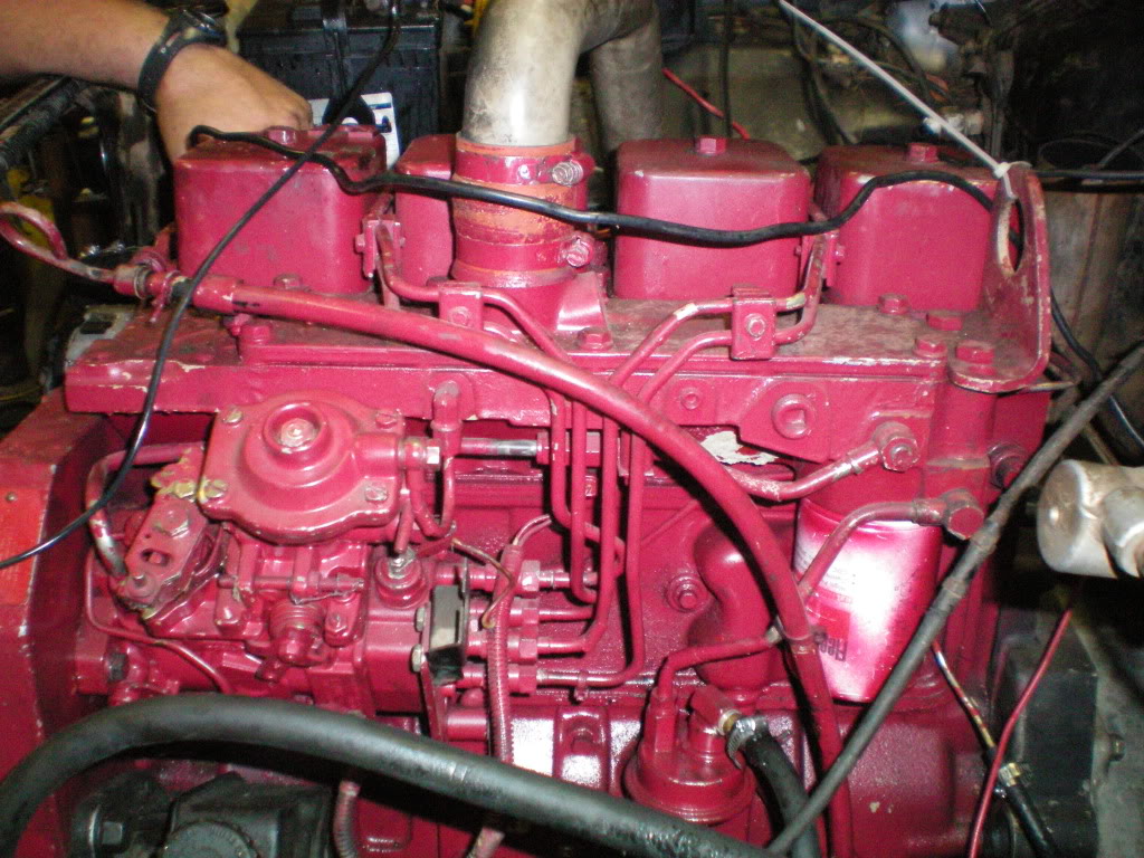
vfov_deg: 37.7
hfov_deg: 49.0
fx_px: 1256
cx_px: 572
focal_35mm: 38
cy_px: 429
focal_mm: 6.3
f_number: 3.1
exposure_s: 1/60
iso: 400
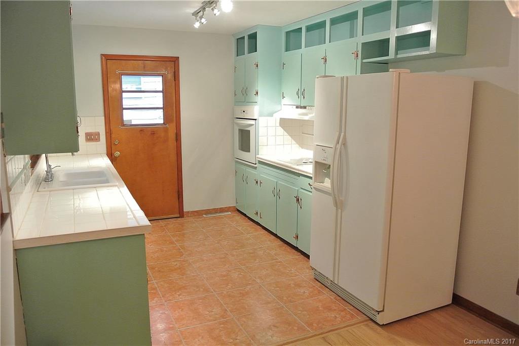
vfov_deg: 48.0
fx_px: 389
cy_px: 173
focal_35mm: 27
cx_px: 260
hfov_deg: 67.4
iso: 800
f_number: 3.5
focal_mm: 10
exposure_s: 1/30
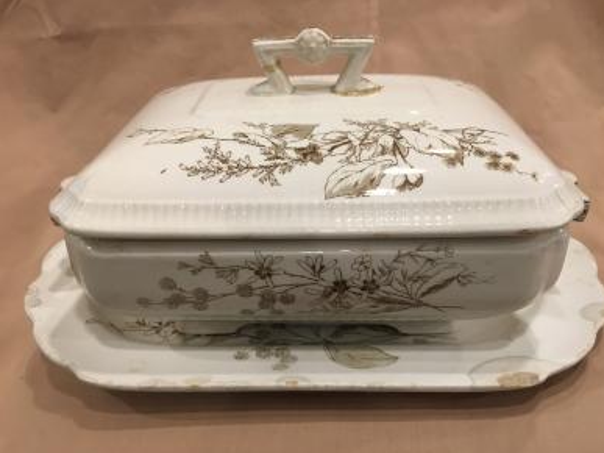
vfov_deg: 46.8
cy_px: 231
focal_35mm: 30
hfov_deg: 60.0
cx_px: 311
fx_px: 523
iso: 50
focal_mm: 4.15
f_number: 2.2
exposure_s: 1/30
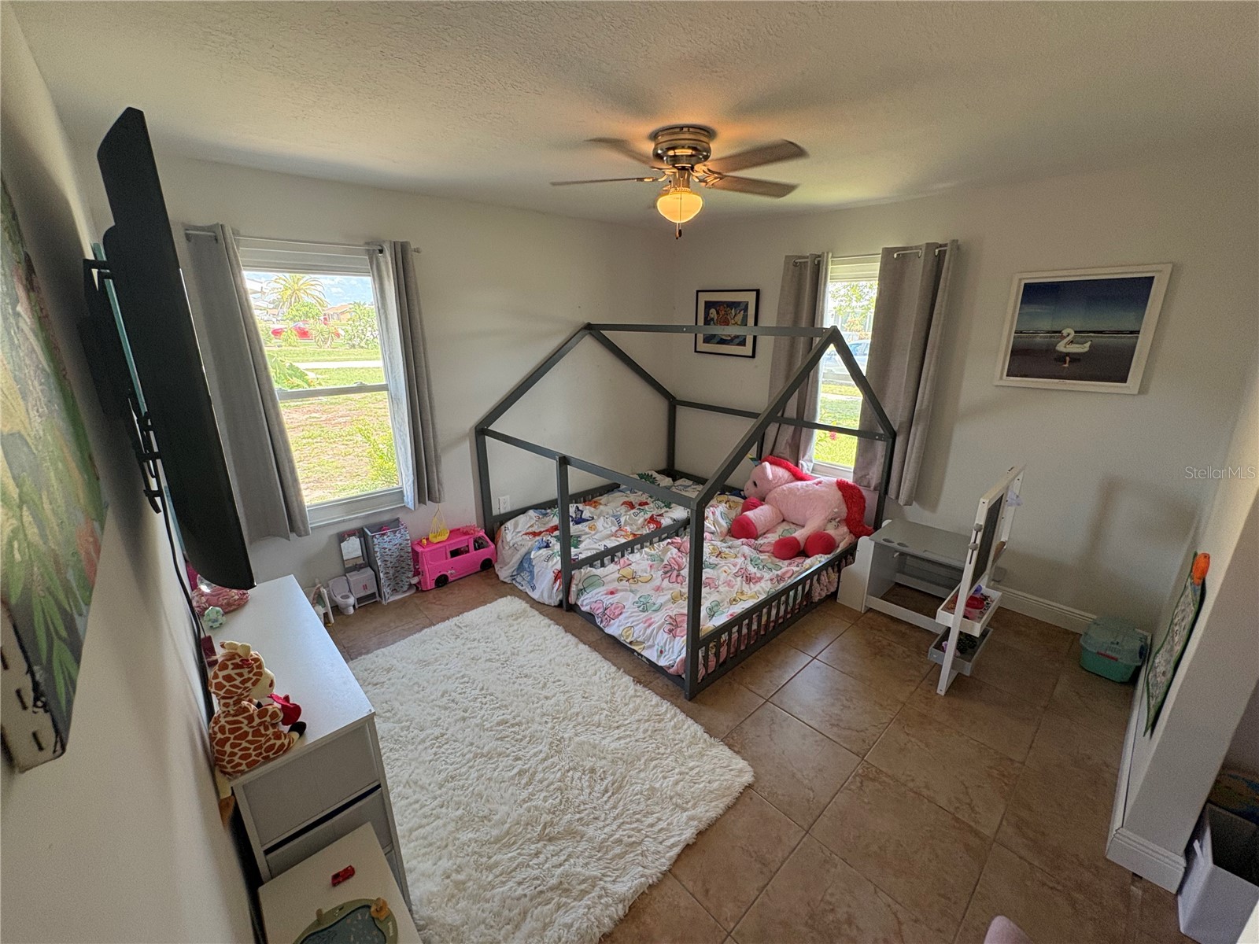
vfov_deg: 85.7
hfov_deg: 102.1
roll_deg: +0.4
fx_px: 509
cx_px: 630
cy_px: 472
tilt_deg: -16.8
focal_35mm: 14
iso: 200
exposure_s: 1/120
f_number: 2.2
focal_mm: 2.22
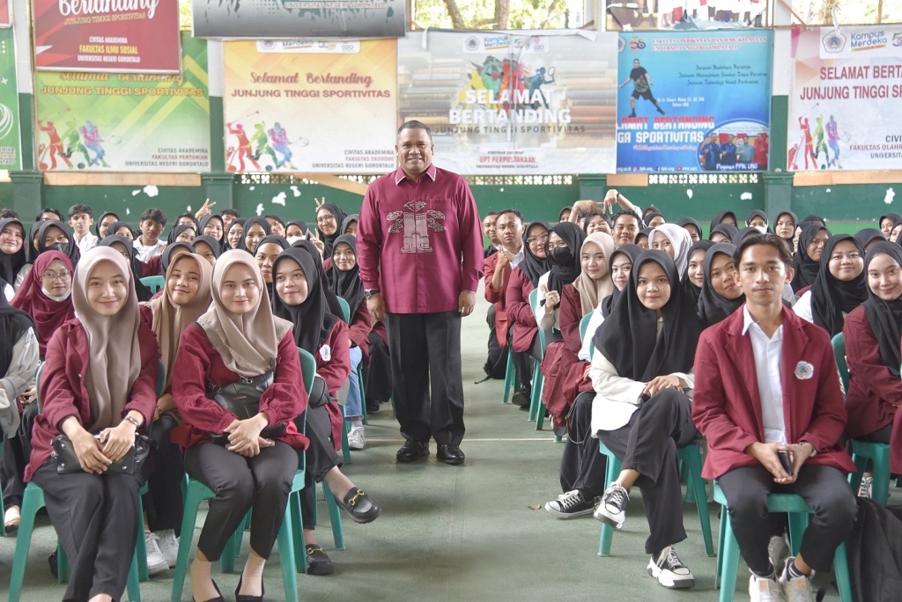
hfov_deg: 38.2
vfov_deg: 26.0
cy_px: 301
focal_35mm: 52
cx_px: 451
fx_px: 1304
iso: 1100
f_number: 4
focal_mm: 52
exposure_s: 1/160
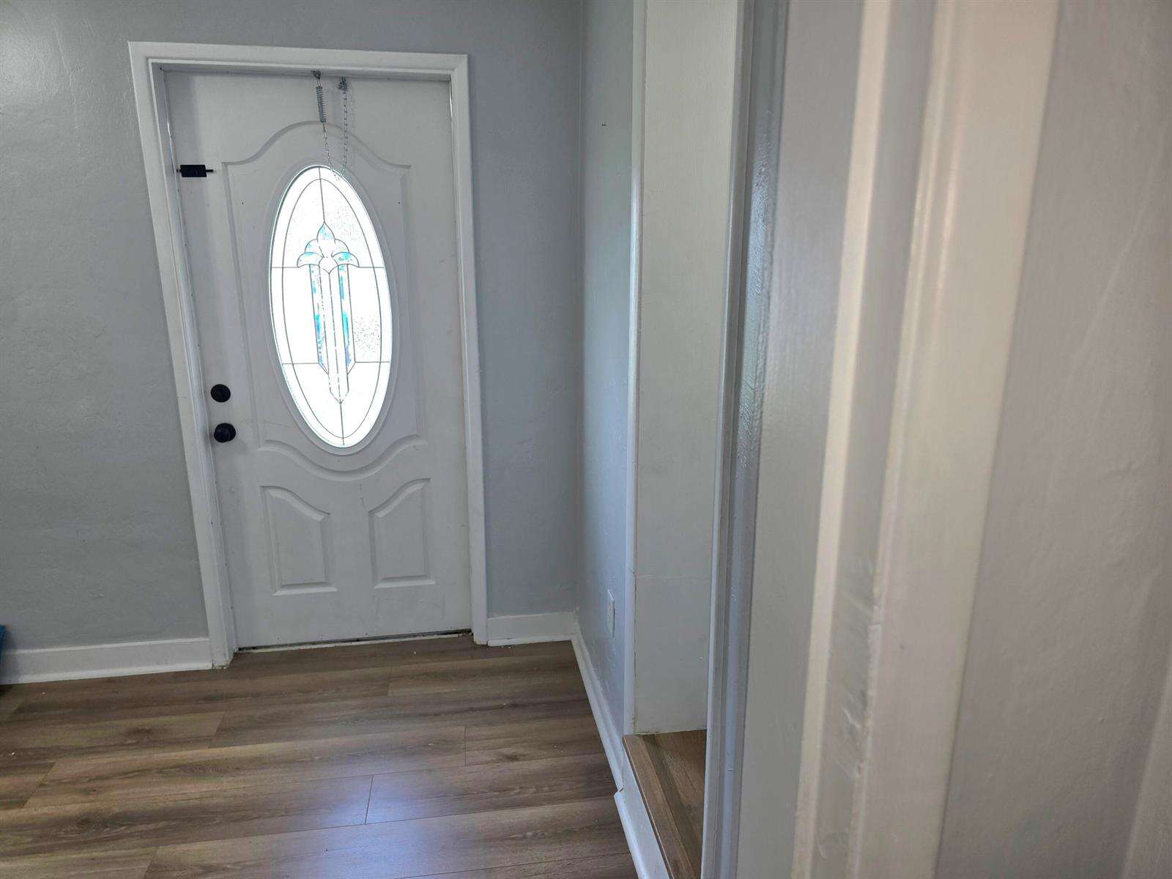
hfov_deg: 73.9
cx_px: 586
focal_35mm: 23
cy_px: 440
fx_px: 779
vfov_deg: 58.9
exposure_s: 1/60.2
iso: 20
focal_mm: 6.3
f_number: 1.7
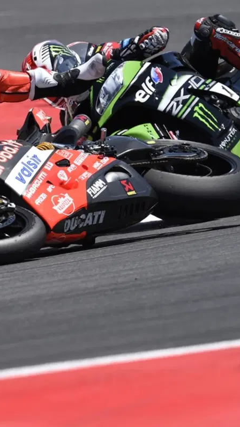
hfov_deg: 1.5
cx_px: 36
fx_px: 8923
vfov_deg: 2.7
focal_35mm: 789
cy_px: 214
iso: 320
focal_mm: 500
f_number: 8
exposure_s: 1/1000
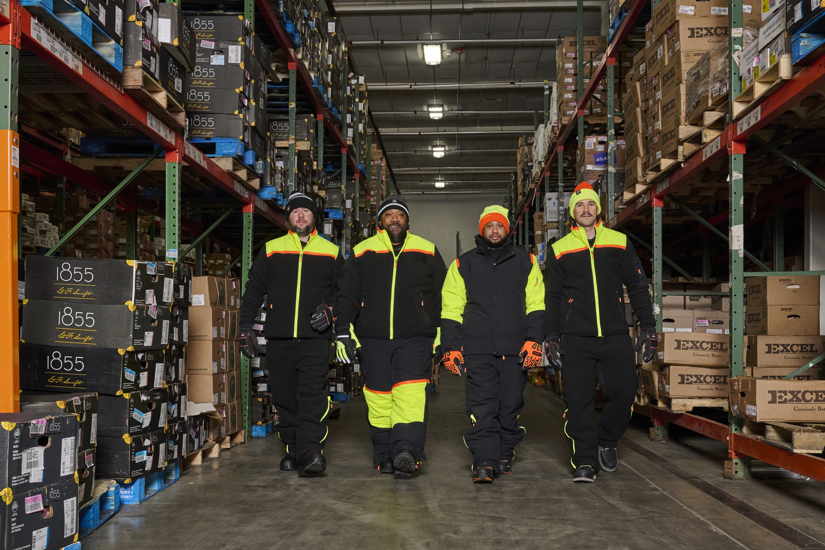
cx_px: 412
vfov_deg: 29.9
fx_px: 1031
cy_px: 275
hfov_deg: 43.6
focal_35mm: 45
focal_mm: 45
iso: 1600
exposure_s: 1/125
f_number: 11
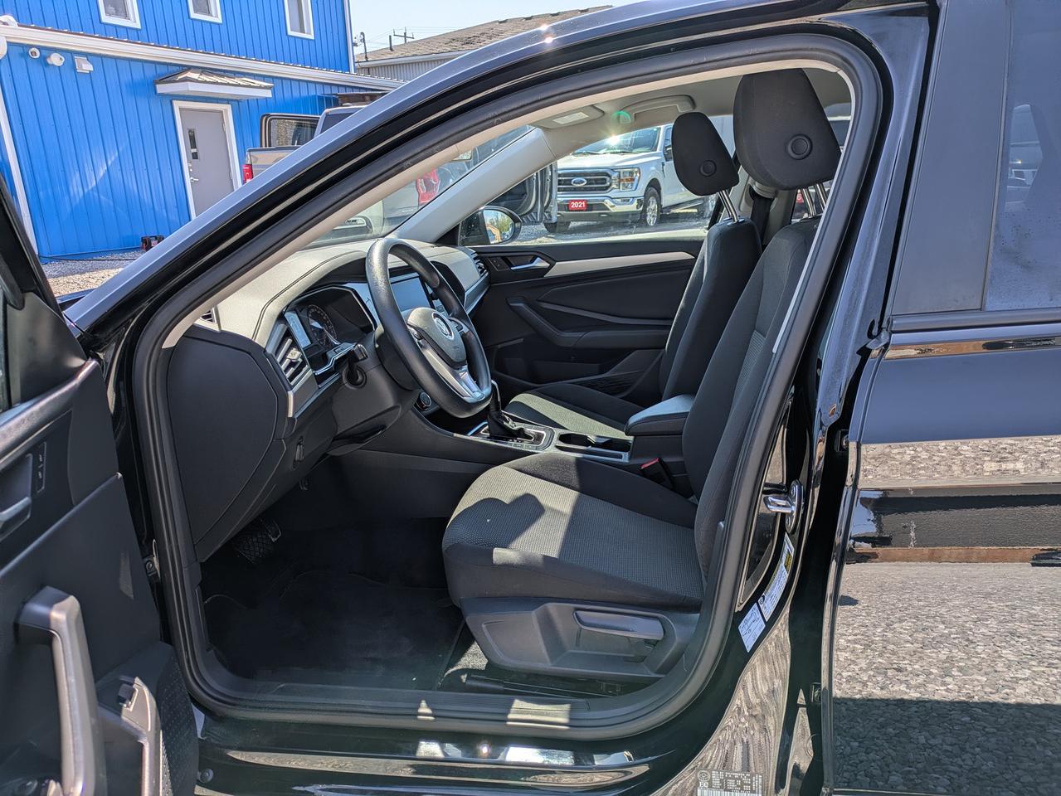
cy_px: 398
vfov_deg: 54.9
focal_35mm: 25
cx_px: 530
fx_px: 766
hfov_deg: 69.4
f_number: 1.89
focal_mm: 5.43
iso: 43
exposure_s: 1/1093
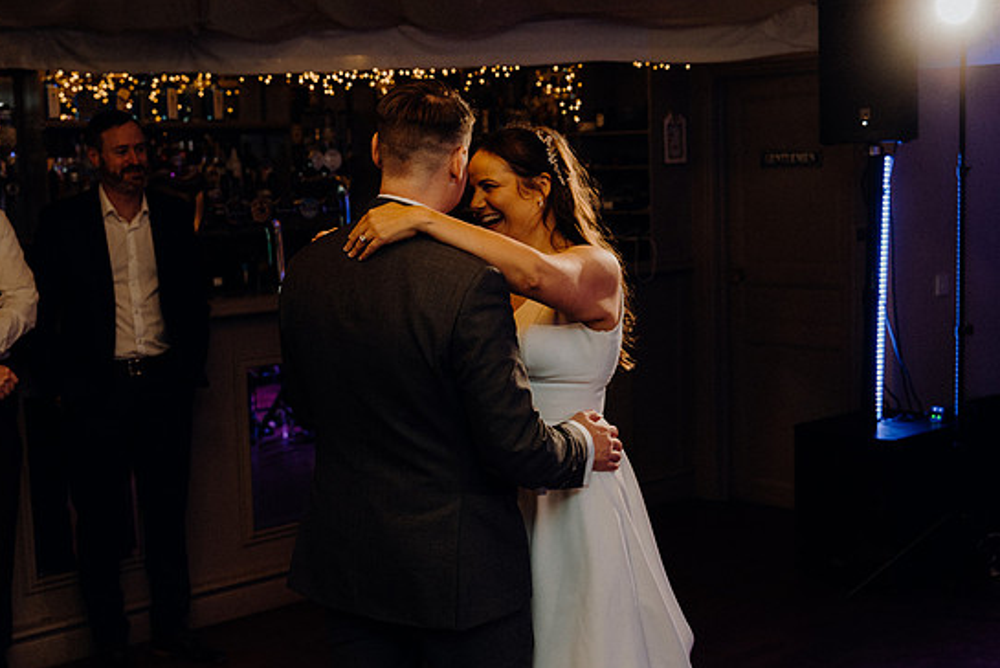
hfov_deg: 39.6
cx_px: 505
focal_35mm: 50
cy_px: 337
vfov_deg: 27.0
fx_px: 1390
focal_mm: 47
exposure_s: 1/160
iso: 2500
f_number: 3.5
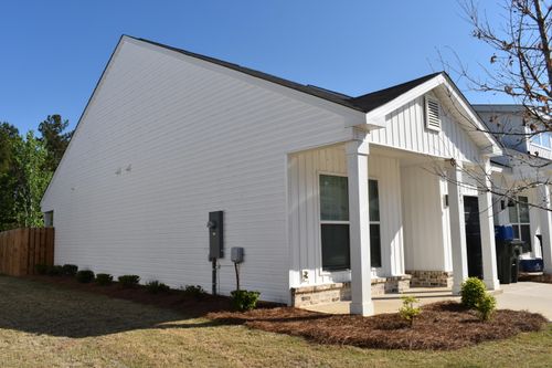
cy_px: 184
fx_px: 460
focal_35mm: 30
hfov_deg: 61.9
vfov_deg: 43.6
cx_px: 276
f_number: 10
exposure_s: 1/400
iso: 200
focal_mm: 20
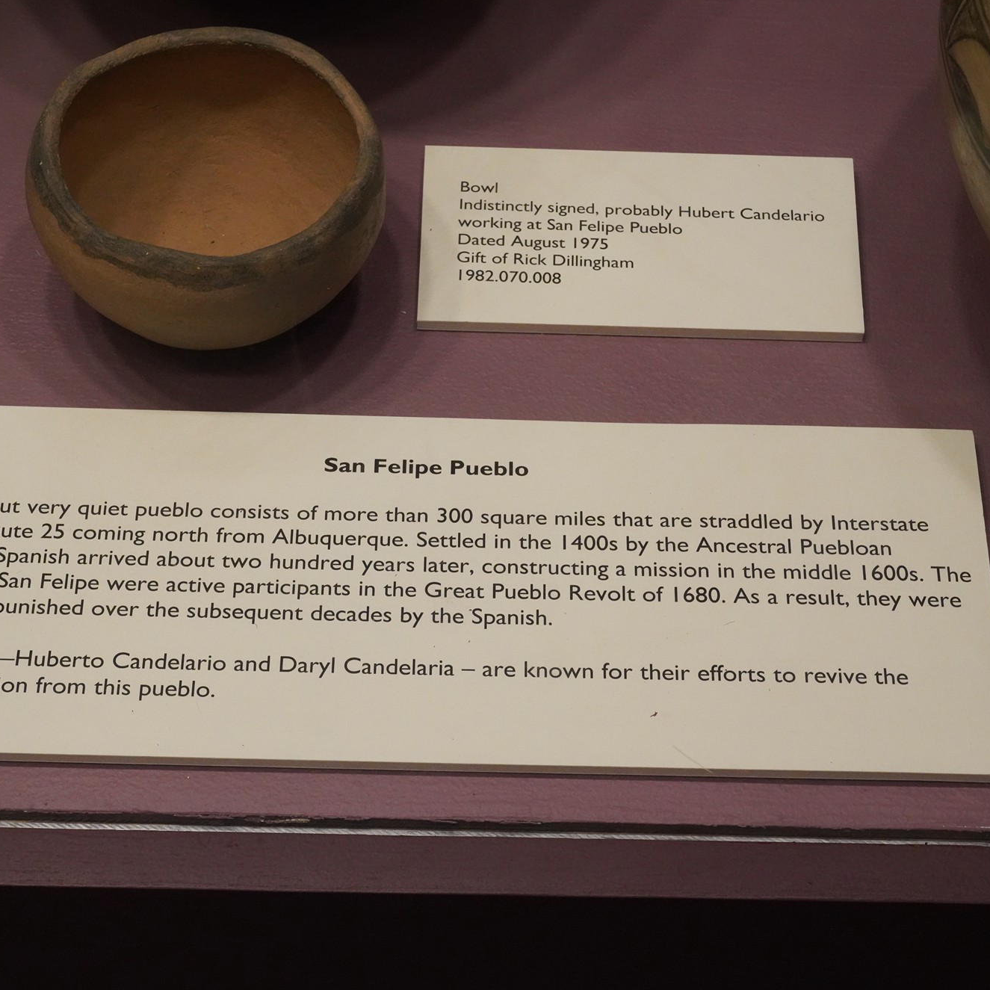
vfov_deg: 22.5
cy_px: 496
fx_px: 2491
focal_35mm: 77
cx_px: 441
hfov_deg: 22.5
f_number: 14
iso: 6400
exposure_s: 1/100
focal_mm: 60
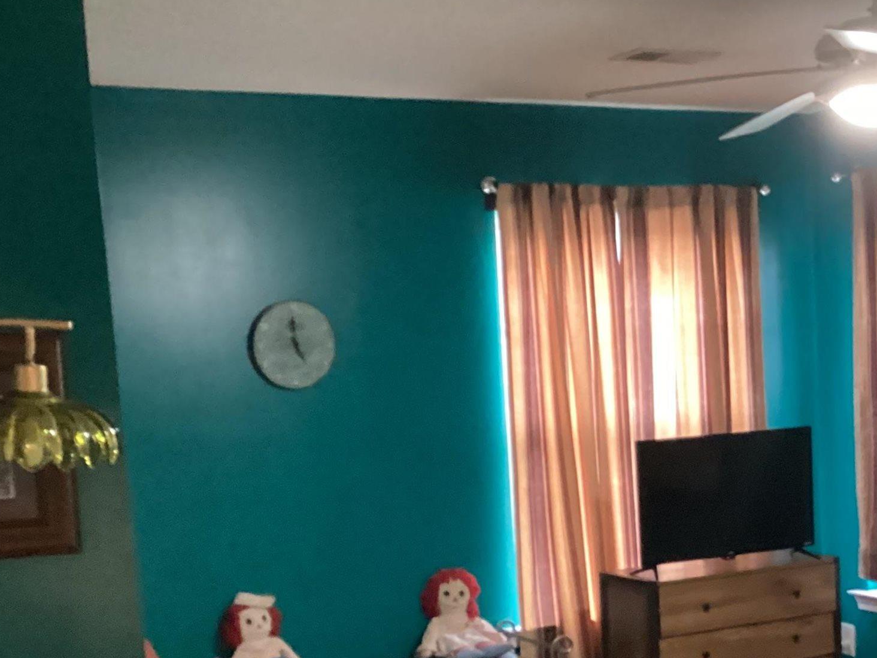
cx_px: 614
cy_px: 610
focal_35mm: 65
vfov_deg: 22.0
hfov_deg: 29.5
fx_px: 1647
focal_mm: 3.3
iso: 640
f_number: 2.4
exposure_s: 1/30
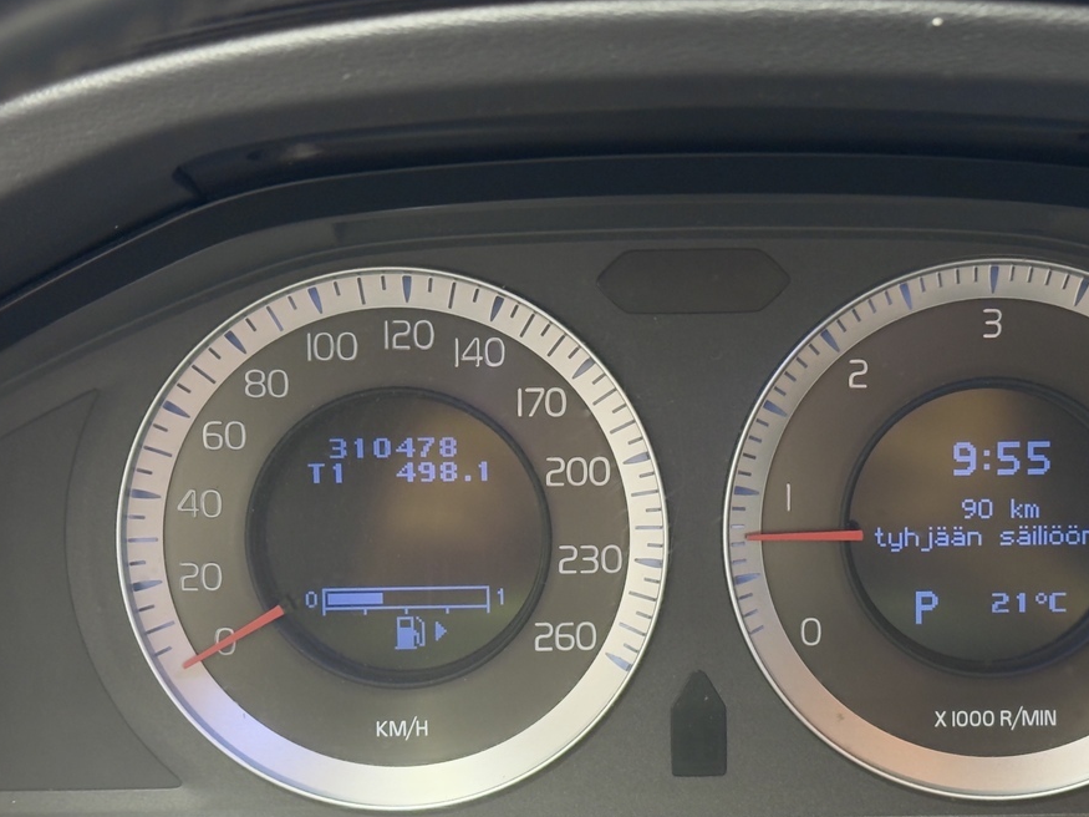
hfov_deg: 24.7
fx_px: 2485
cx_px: 673
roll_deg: +0.4
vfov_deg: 18.6
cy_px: 539
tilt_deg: -23.6
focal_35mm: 79
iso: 640
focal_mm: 6.76
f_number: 1.78
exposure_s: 1/30
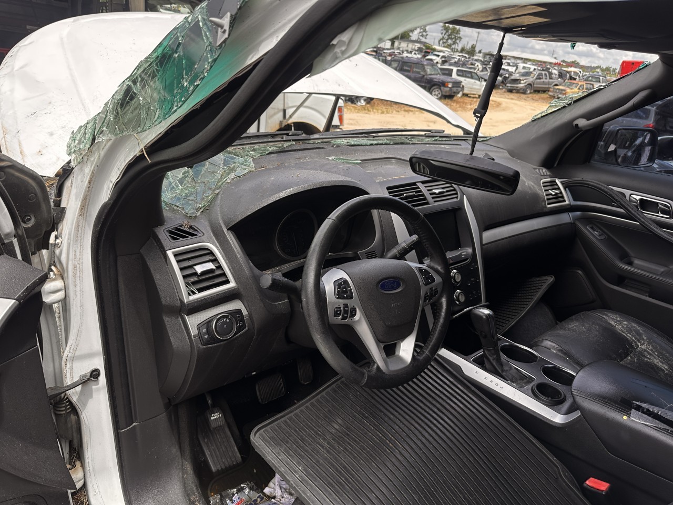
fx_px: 467
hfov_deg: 71.6
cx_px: 336
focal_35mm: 24
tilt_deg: -23.8
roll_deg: -10.0
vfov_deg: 56.8
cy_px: 252
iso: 80
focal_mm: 6.86
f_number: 1.78
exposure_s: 1/1289
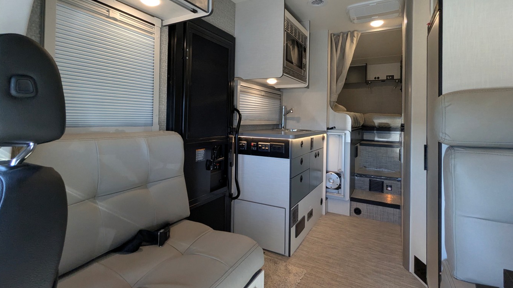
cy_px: 113
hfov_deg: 92.6
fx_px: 245
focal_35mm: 18
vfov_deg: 60.4
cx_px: 250
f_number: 2.2
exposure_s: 1/230
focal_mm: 2.35
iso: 291
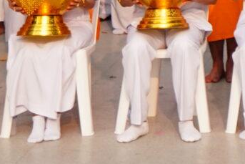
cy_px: -420
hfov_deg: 7.7
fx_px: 1777
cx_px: 405
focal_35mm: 261
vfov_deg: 4.9
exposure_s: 1/1250
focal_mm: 35
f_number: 4
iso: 500
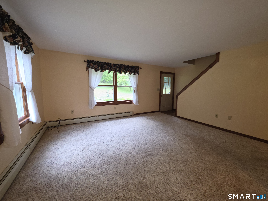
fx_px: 101
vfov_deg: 89.9
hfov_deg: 106.2
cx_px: 134
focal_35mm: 13
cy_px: 100
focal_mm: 2.2
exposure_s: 1/60
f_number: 1.9
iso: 200
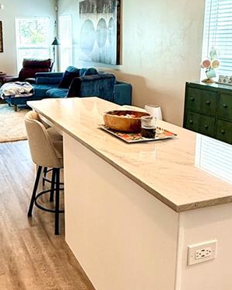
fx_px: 378
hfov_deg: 33.8
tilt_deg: -13.6
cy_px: 134
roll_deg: +0.3
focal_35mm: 44
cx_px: 76
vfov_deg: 42.0
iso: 125
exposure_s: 1/120
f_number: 2.2
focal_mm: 2.22
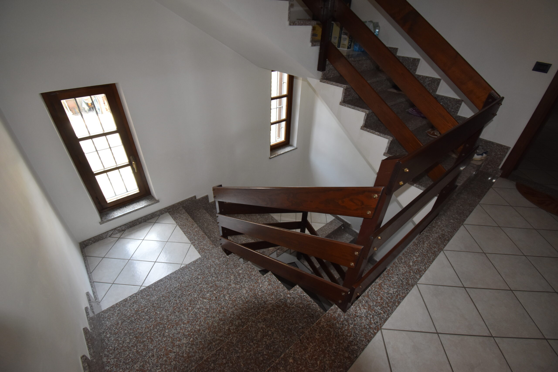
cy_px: 186
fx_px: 232
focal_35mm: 15
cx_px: 279
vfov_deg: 77.3
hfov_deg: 100.4
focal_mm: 10
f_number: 5
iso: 800
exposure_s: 1/100
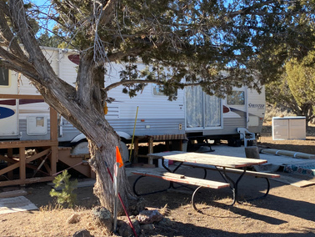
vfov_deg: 32.9
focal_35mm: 44
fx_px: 401
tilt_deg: +1.6
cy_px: 116
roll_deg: -0.3
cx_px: 222
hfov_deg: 42.1
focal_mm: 4.25
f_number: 1.8
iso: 32
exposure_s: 1/647
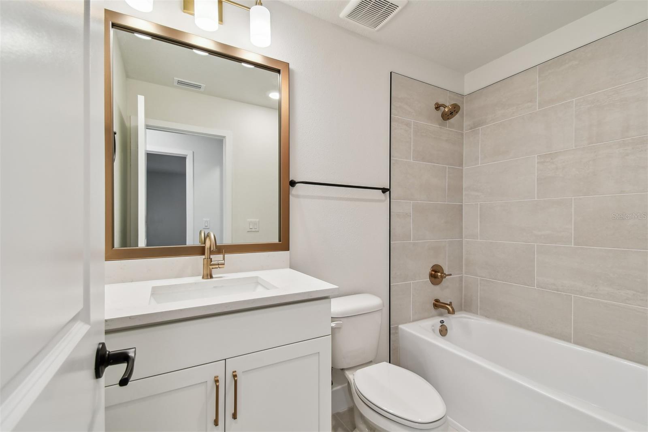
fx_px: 270
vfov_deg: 77.3
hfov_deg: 100.4
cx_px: 324
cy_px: 216
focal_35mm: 15
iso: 100
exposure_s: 1/15
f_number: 7.1
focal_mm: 10
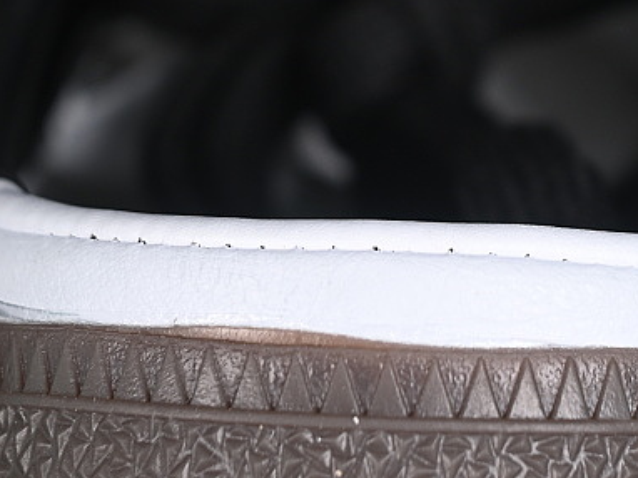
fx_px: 3758
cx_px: 411
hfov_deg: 9.7
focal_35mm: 204
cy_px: -17
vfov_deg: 7.2
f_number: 6.3
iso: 160
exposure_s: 1/60
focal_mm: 50
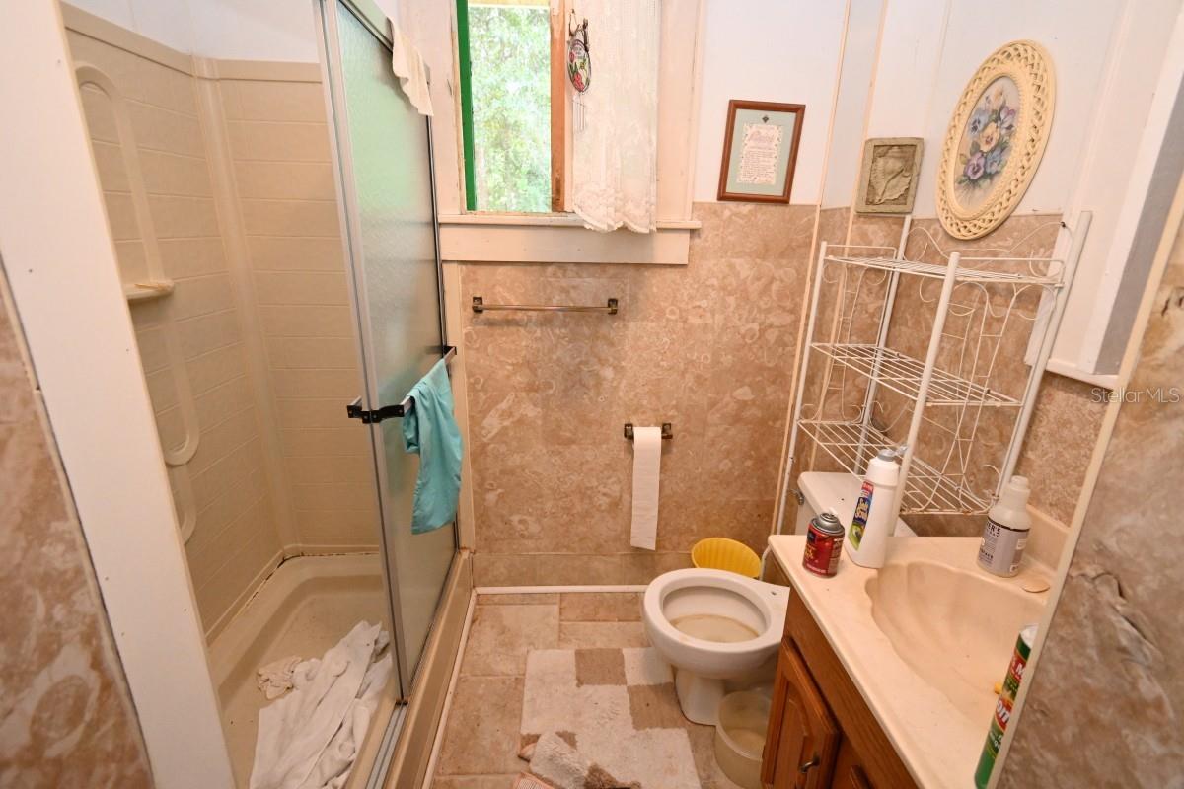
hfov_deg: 100.4
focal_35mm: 15
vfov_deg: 77.3
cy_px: 394
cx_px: 592
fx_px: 493
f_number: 4.5
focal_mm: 10
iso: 4000
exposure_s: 1/200
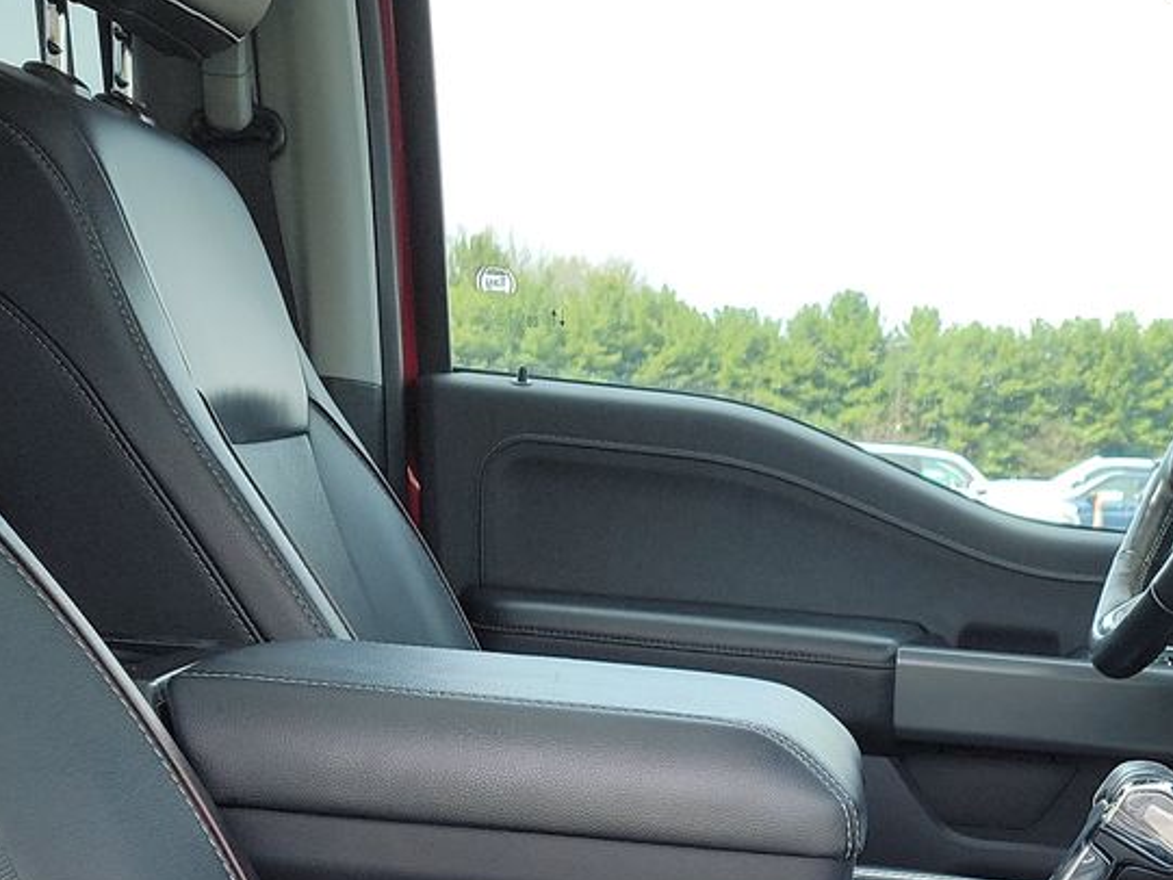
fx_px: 2406
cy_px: 1203
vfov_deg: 18.9
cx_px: 919
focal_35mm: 71
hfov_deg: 26.9
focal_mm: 6.7
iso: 50
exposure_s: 1/130
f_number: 1.8
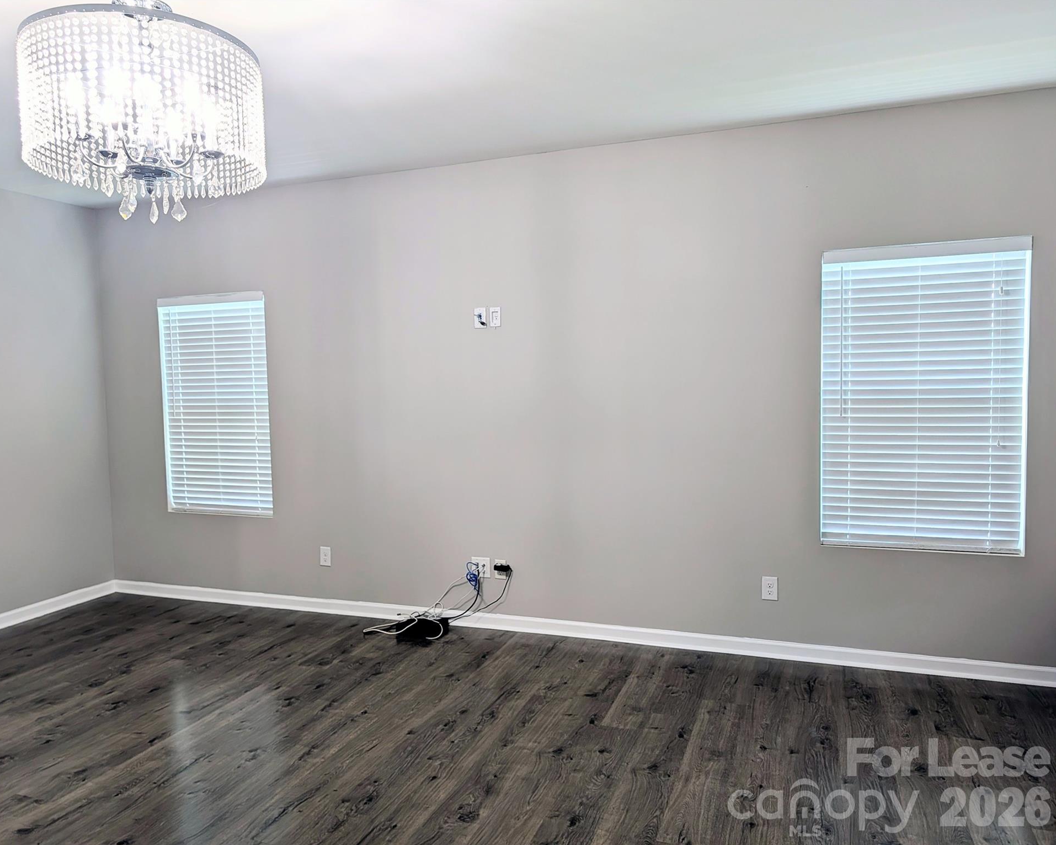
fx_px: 781
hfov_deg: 68.0
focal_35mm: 25
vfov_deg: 56.8
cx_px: 495
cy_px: 422
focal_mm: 6.9
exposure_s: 1/60
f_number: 1.68
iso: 81
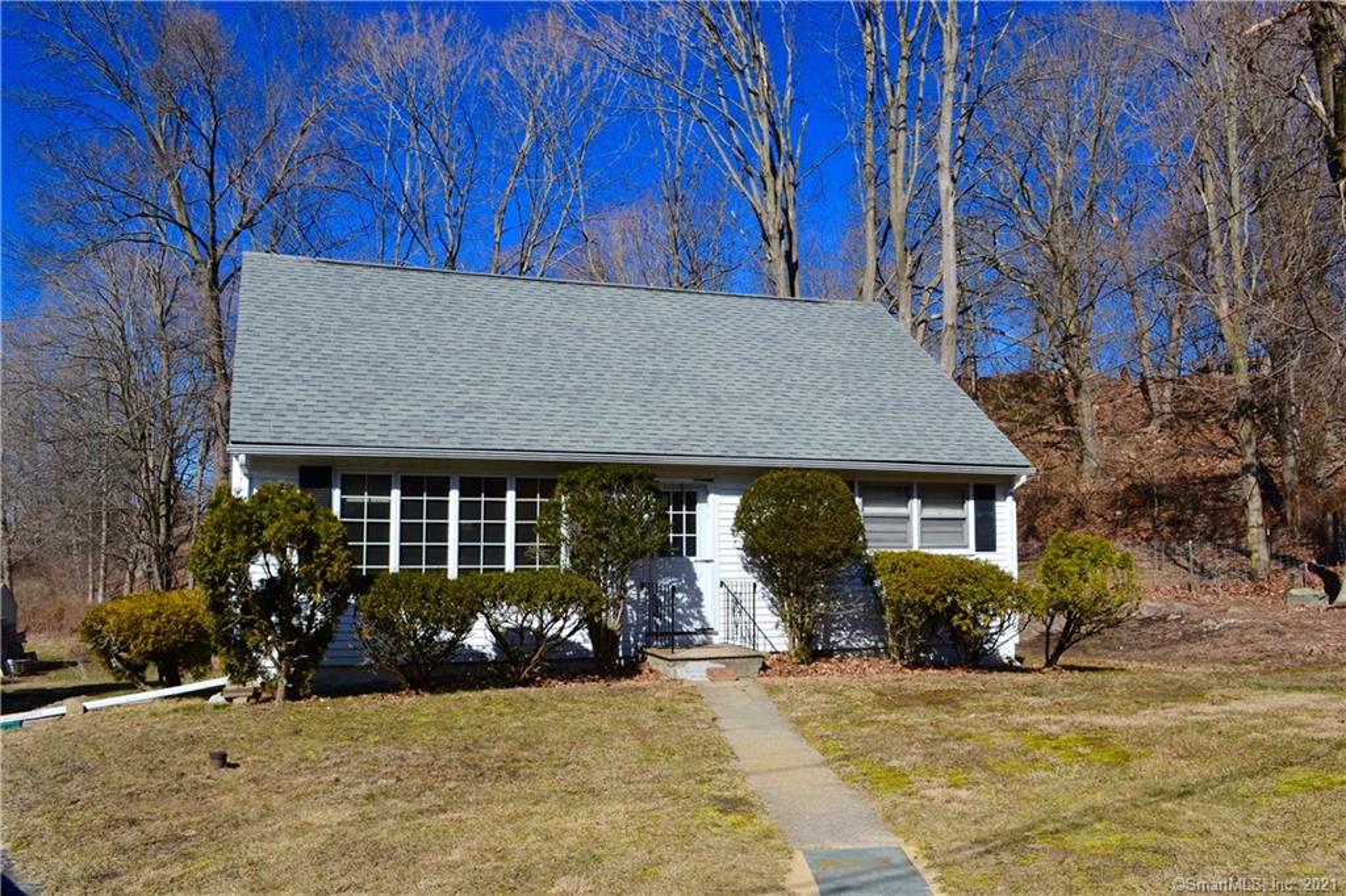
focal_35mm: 30
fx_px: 1121
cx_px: 673
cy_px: 448
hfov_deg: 61.9
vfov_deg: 43.6
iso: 280
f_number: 11
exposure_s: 1/500
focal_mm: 20
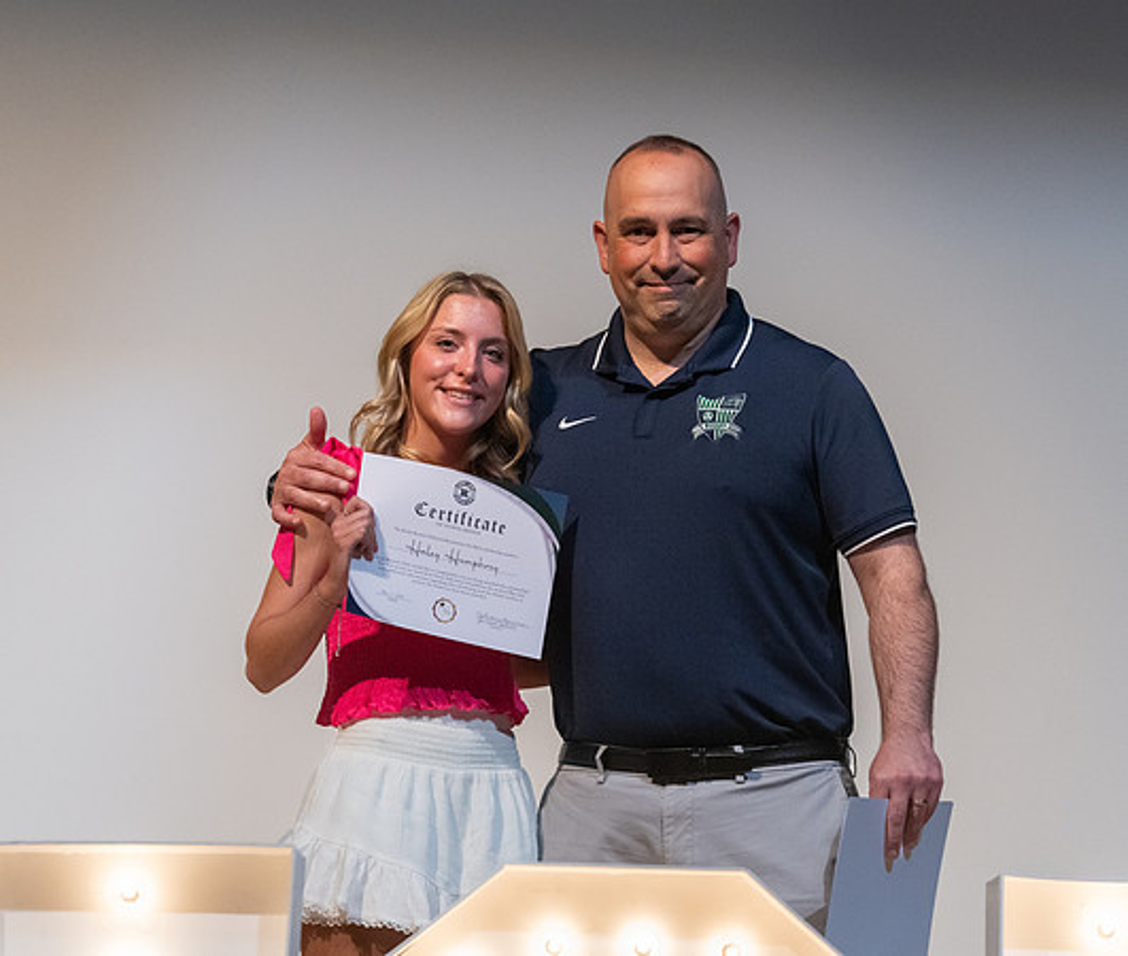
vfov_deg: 7.6
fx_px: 7167
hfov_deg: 9.0
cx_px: 631
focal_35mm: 210
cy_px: 441
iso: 5000
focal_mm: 167
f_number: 4
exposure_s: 1/320
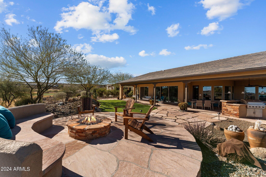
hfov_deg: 104.3
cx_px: 133
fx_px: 103
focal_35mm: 14
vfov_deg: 81.2
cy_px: 88
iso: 400
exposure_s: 1/1250
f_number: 8
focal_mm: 14
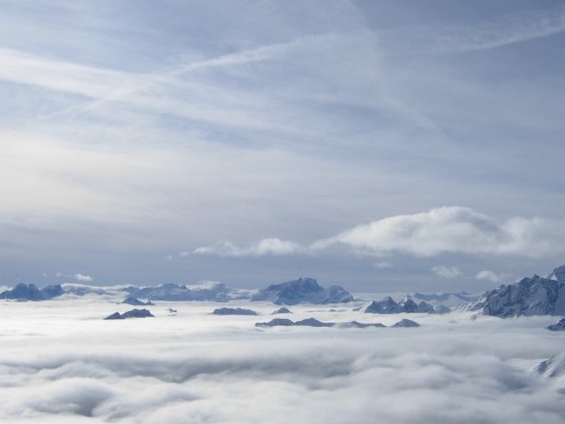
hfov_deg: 38.2
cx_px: 304
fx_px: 816
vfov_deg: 28.9
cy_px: 283
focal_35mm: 50
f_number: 7.6
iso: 50
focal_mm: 7.5
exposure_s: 1/683
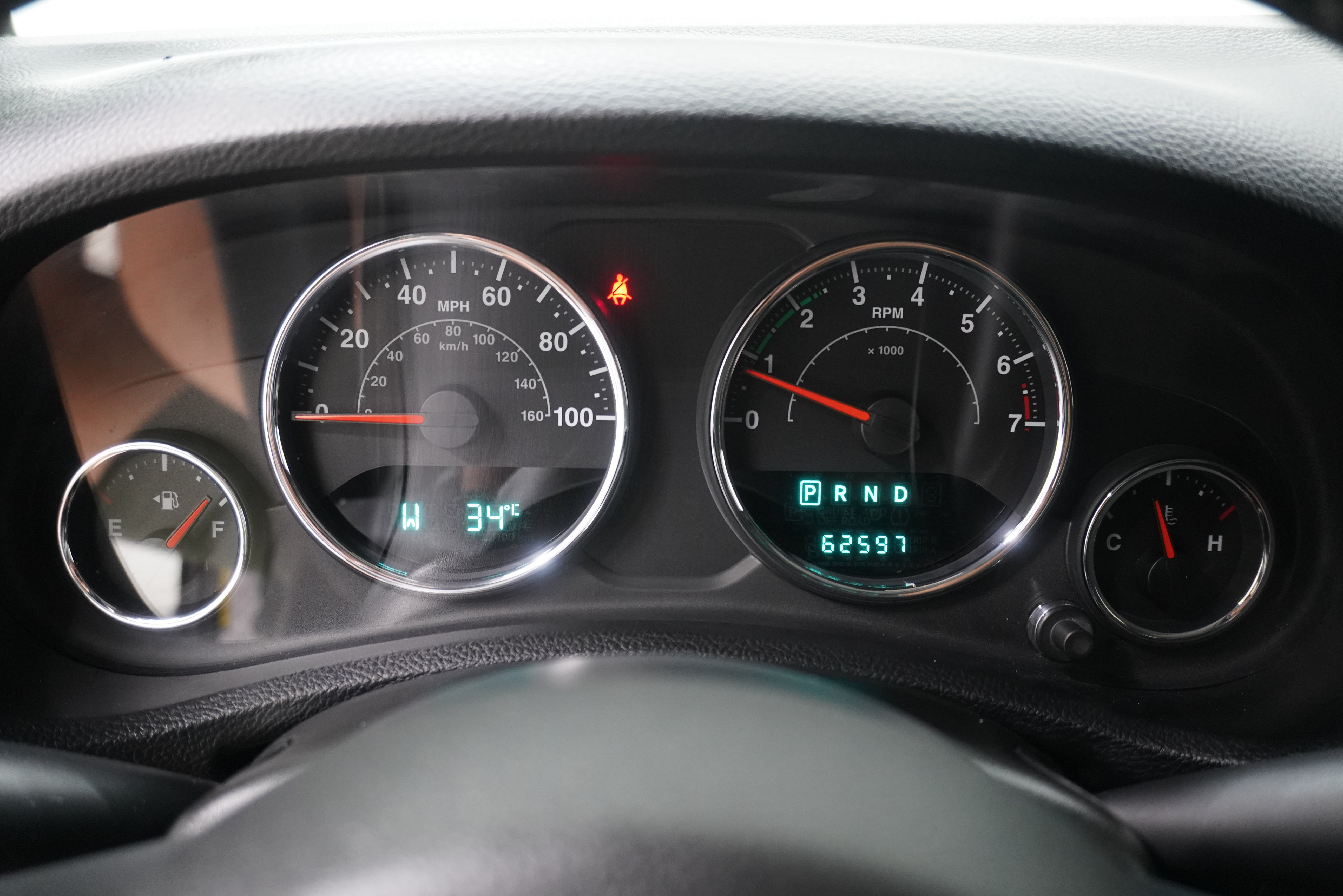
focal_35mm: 31
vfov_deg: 42.3
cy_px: 448
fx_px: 1157
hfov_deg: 60.3
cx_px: 672
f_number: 4
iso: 1600
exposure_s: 1/60
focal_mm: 21
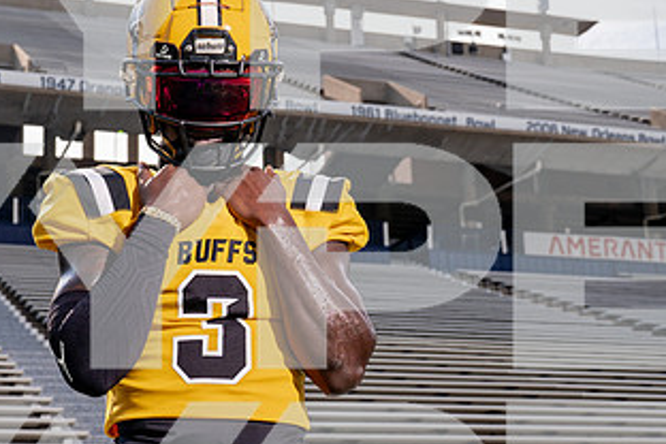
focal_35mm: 72
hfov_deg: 27.9
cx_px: 216
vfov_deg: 18.9
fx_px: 1332
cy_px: 257
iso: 100
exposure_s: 1/640
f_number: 5.6
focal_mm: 38
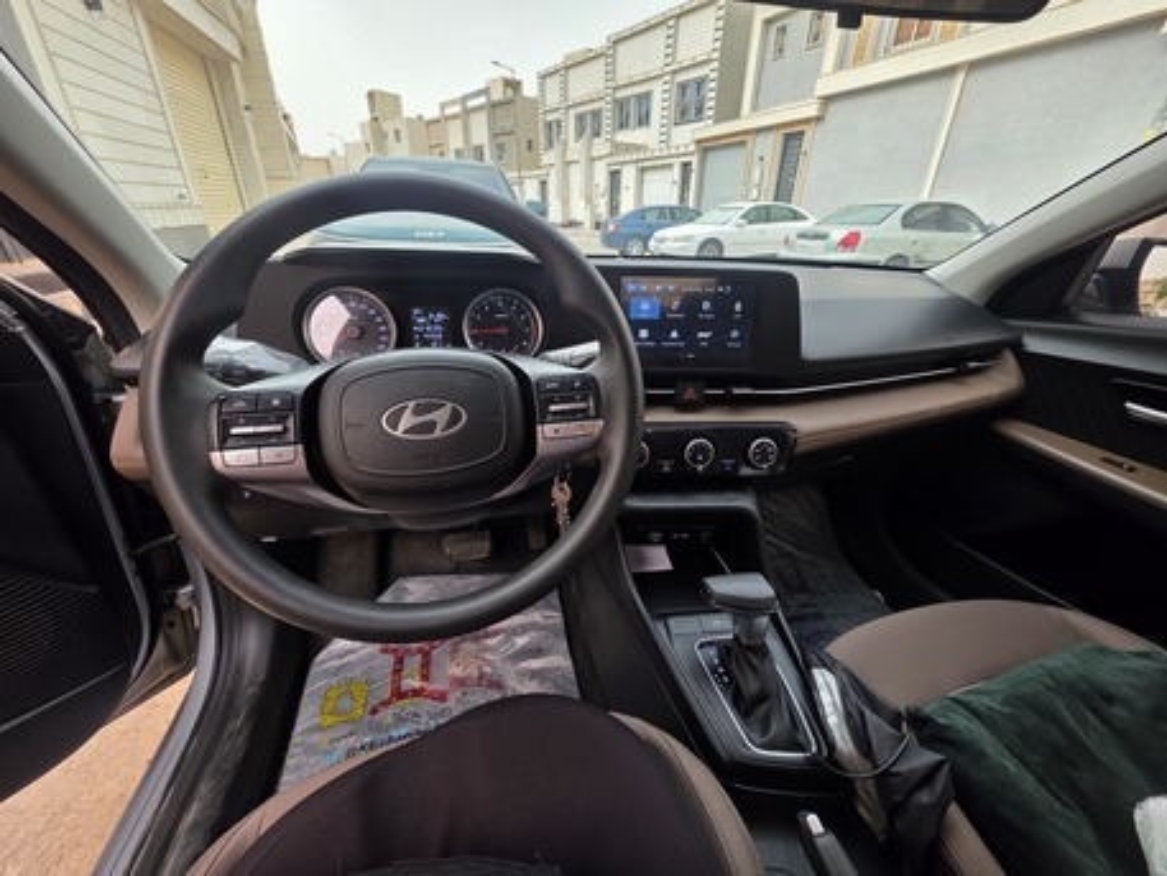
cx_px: 584
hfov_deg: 106.2
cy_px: 438
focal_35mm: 13
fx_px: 438
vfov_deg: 89.9
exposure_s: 1/101
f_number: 1.9
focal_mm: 2.2
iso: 20
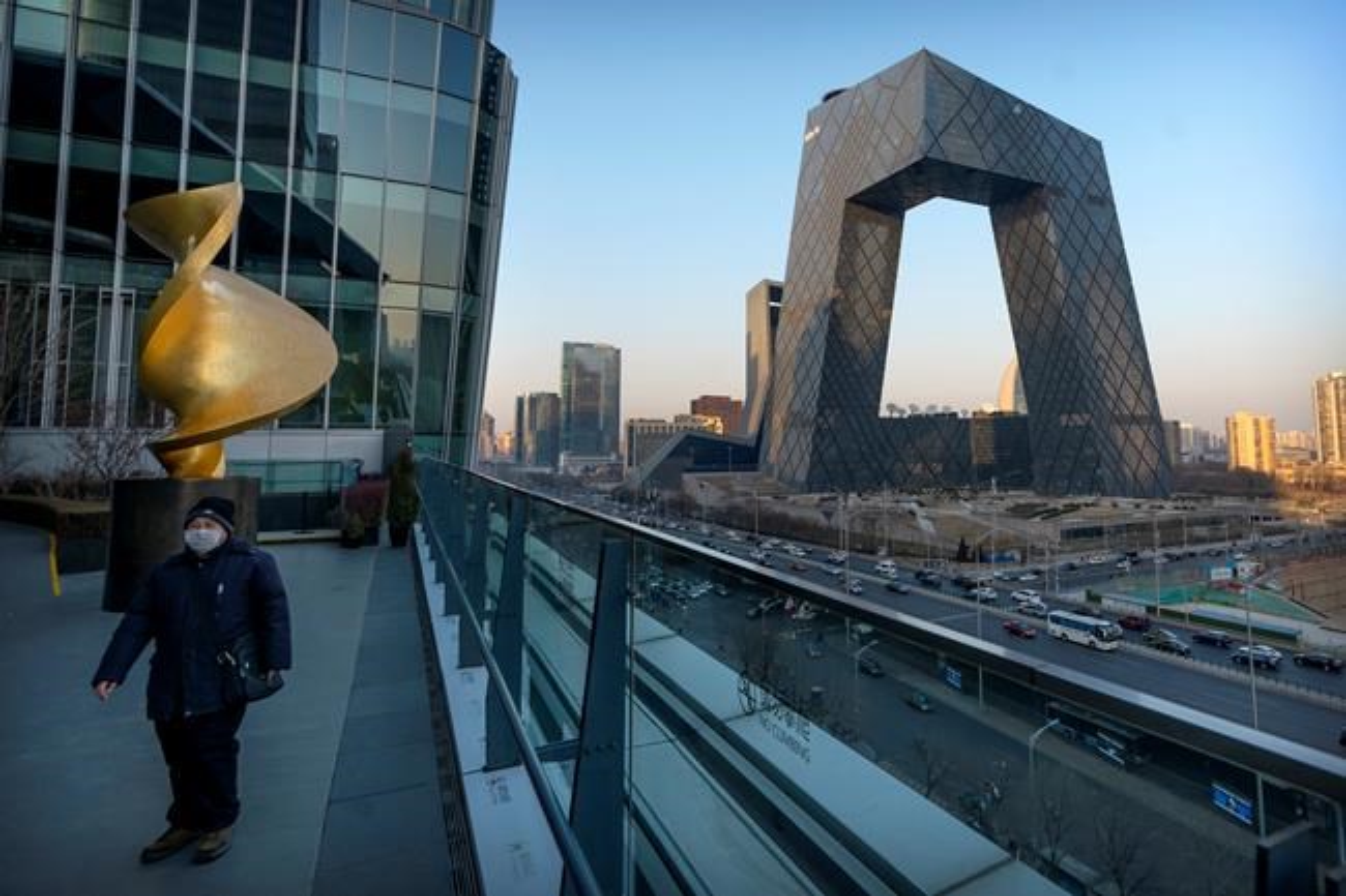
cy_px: 448
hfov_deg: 96.8
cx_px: 673
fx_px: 598
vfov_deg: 73.7
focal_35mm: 16
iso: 2500
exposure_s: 1/1000
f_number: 7.1
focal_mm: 16
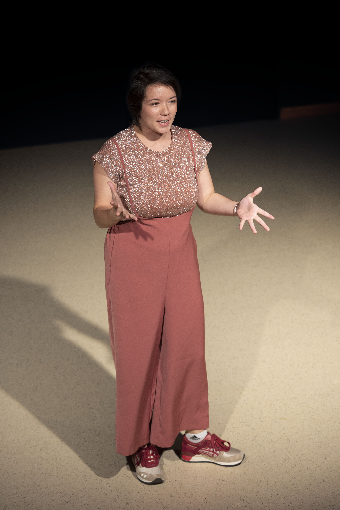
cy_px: 255
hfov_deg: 11.8
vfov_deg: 17.6
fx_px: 1642
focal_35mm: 116
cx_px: 170
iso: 800
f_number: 3.5
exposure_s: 1/200
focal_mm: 116
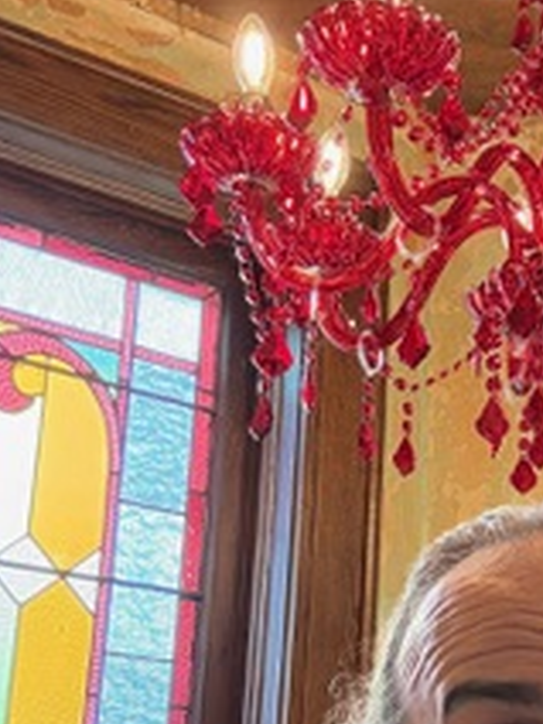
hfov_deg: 20.9
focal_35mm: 68
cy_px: 560
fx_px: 1422
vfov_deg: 28.1
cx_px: 550
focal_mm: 2.69
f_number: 1.9
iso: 160
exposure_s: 1/120
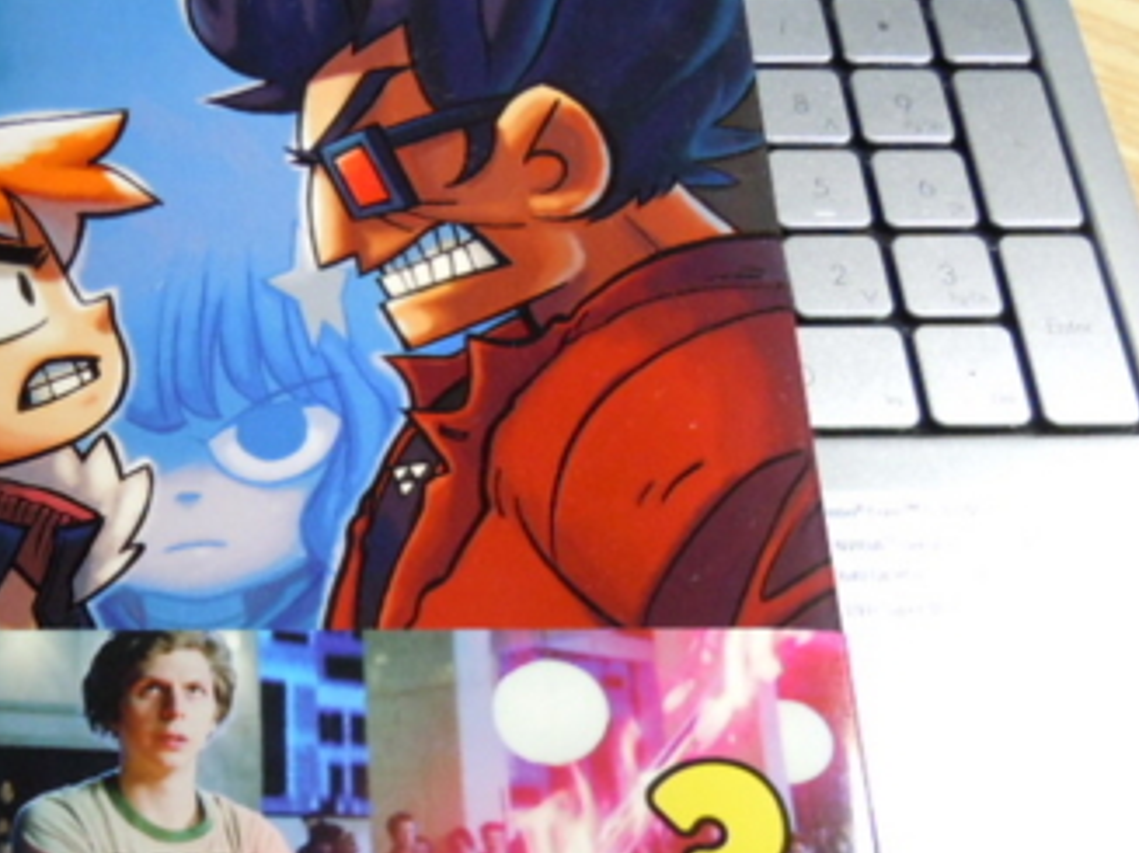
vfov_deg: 26.5
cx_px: 223
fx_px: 1809
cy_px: 480
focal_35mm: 55
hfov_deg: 33.9
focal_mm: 5.4
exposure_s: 1/20
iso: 400
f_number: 3.5
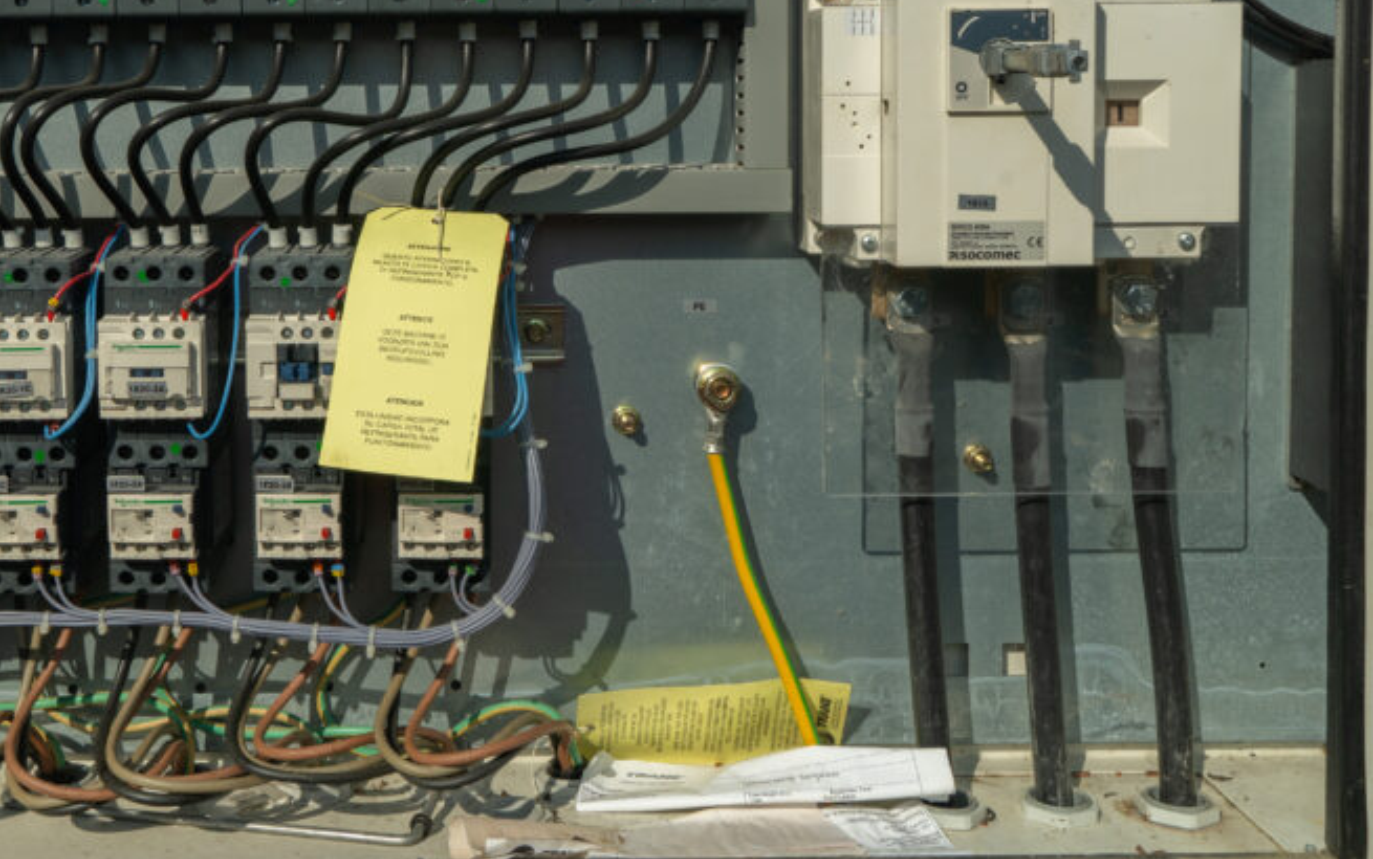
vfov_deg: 29.3
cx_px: 467
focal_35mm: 43
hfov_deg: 45.6
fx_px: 1610
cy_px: 185
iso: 250
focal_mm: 27
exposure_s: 1/320
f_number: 11
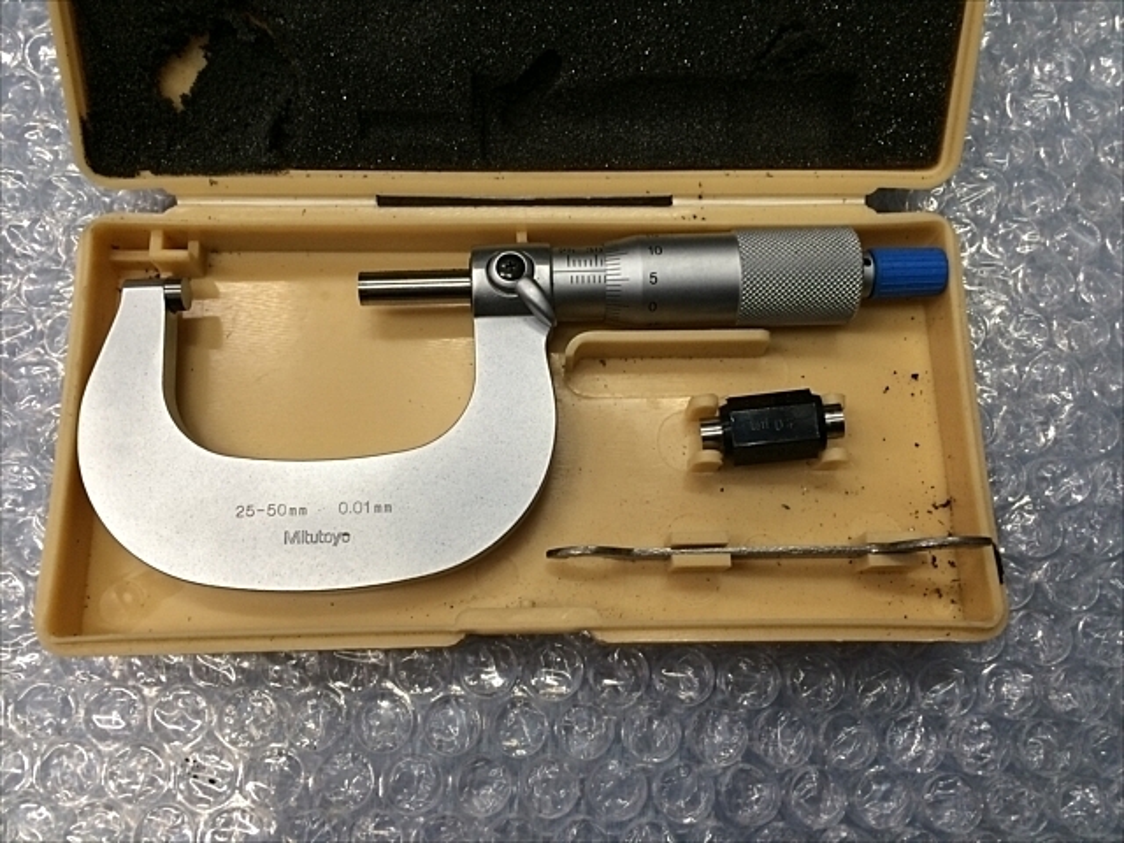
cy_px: 422
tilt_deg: -77.0
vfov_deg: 48.2
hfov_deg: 61.7
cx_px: 562
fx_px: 942
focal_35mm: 29
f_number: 2.2
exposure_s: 1/30
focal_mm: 4.15
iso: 64
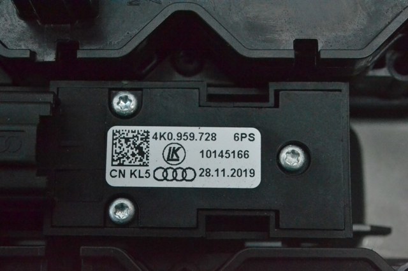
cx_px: 204
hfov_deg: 26.0
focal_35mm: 78
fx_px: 884
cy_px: 136
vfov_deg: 17.5
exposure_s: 1/125
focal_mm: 52
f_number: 10
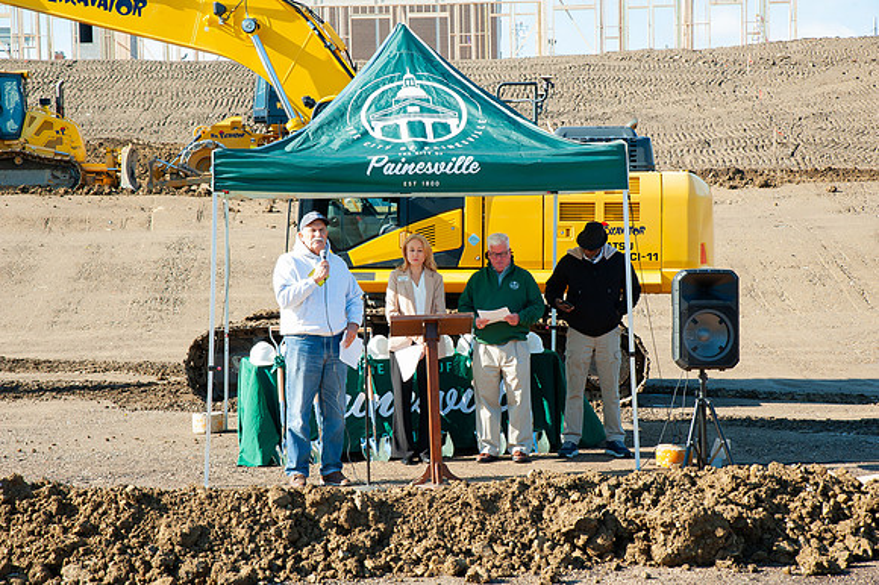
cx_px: 440
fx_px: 1708
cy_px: 292
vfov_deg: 19.4
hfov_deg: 28.9
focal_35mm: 70
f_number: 13
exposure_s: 1/160
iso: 400
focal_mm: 70
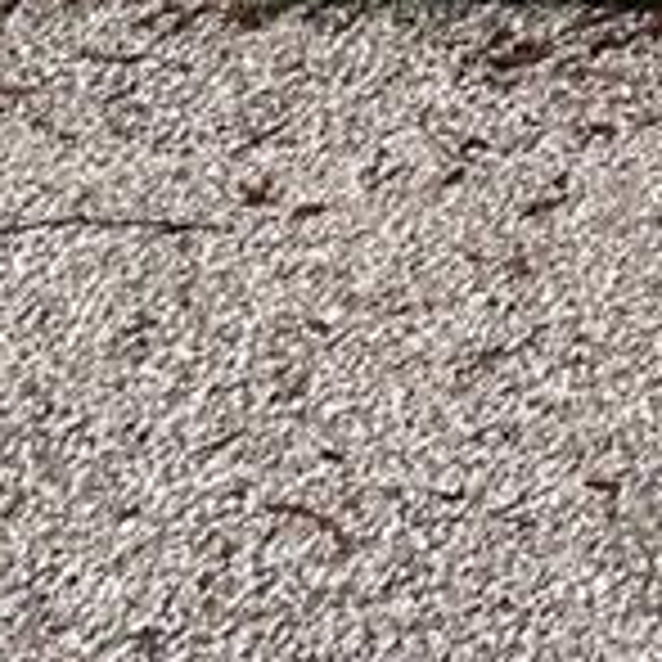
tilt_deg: -0.5
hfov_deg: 14.2
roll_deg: -1.4
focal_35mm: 101
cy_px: -1013
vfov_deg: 12.6
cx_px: 1365
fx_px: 2185
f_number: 2.2
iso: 40
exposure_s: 1/99
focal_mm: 2.22
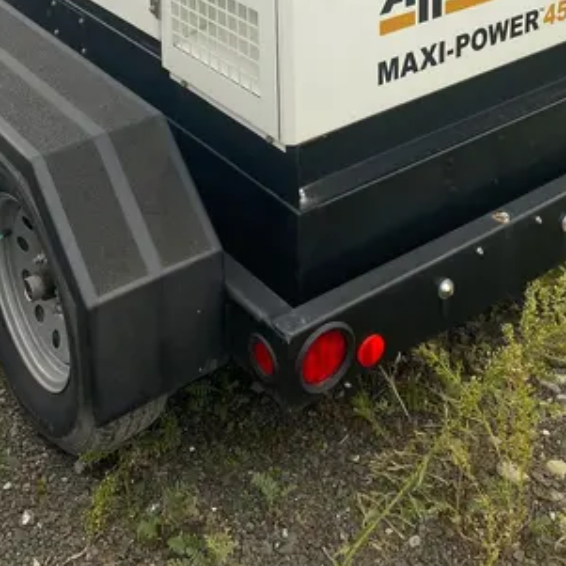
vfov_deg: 27.1
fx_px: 1036
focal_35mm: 56
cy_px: -110
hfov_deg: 30.5
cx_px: 248
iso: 32
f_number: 1.8
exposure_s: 1/198
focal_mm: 4.25
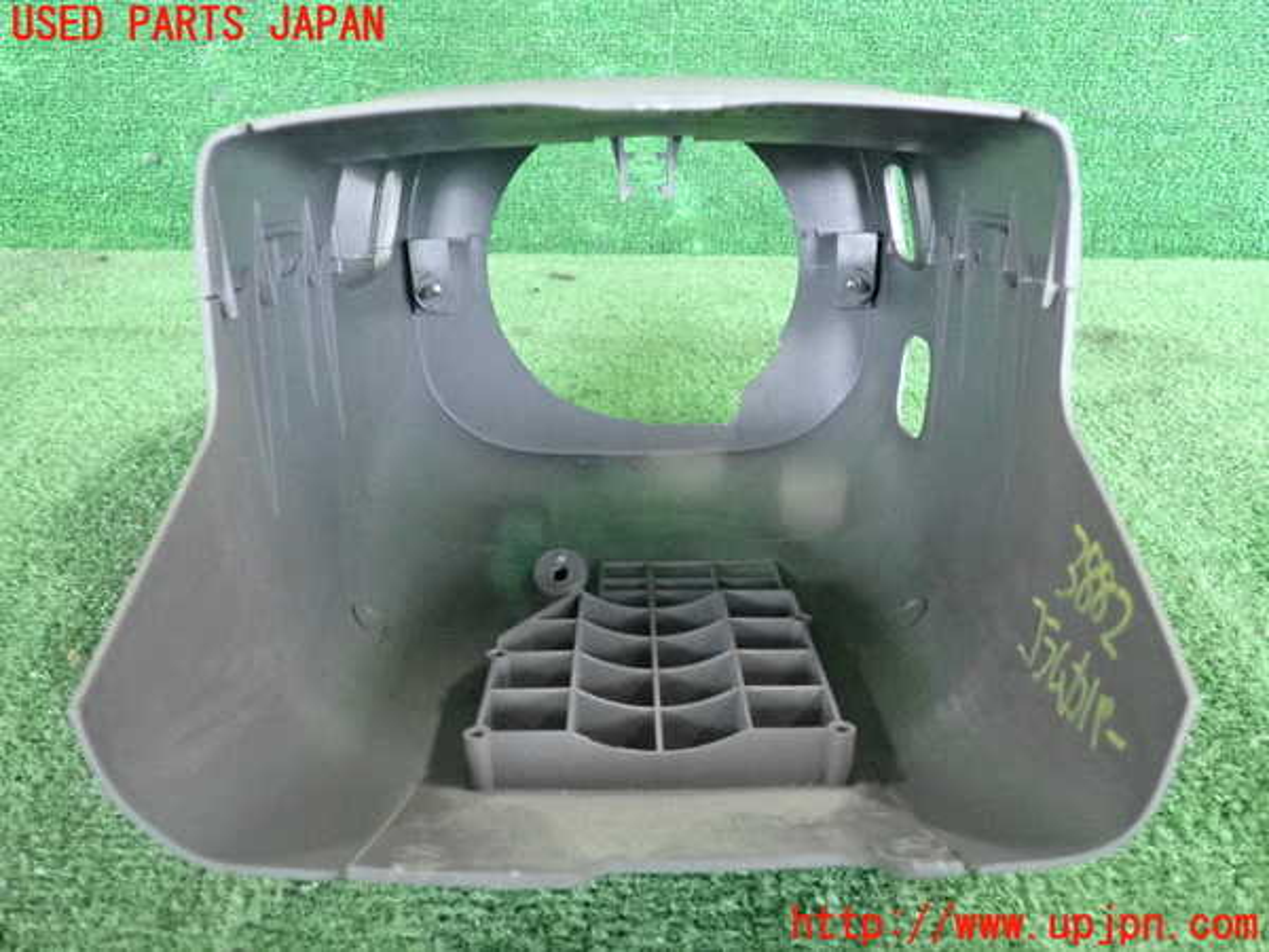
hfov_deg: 60.0
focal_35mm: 30
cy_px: 476
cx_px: 634
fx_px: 1100
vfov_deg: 46.8
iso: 2500
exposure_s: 1/125
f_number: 2.3
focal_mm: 5.4
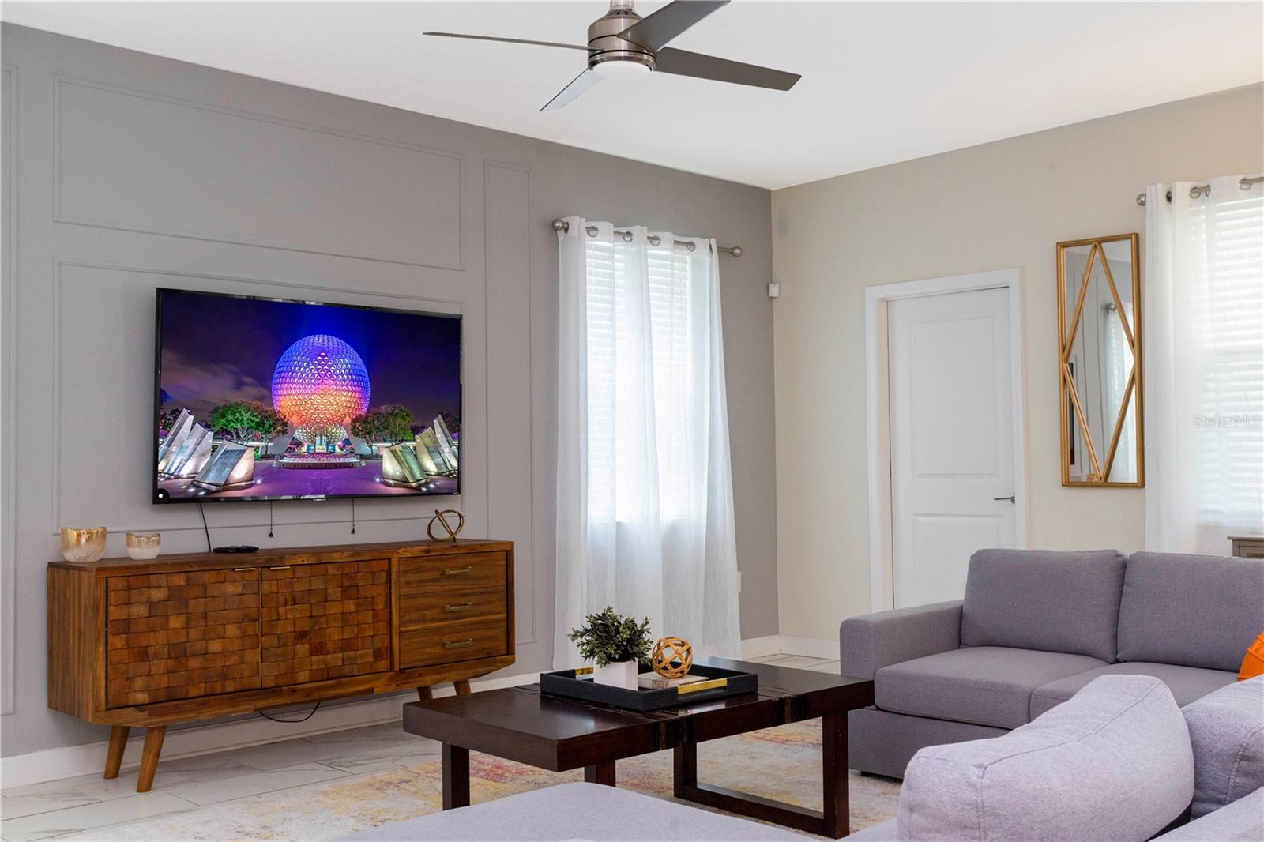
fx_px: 1264
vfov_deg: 36.9
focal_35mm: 36
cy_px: 421
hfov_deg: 53.1
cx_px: 632
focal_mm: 36
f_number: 11
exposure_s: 1/15
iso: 1000
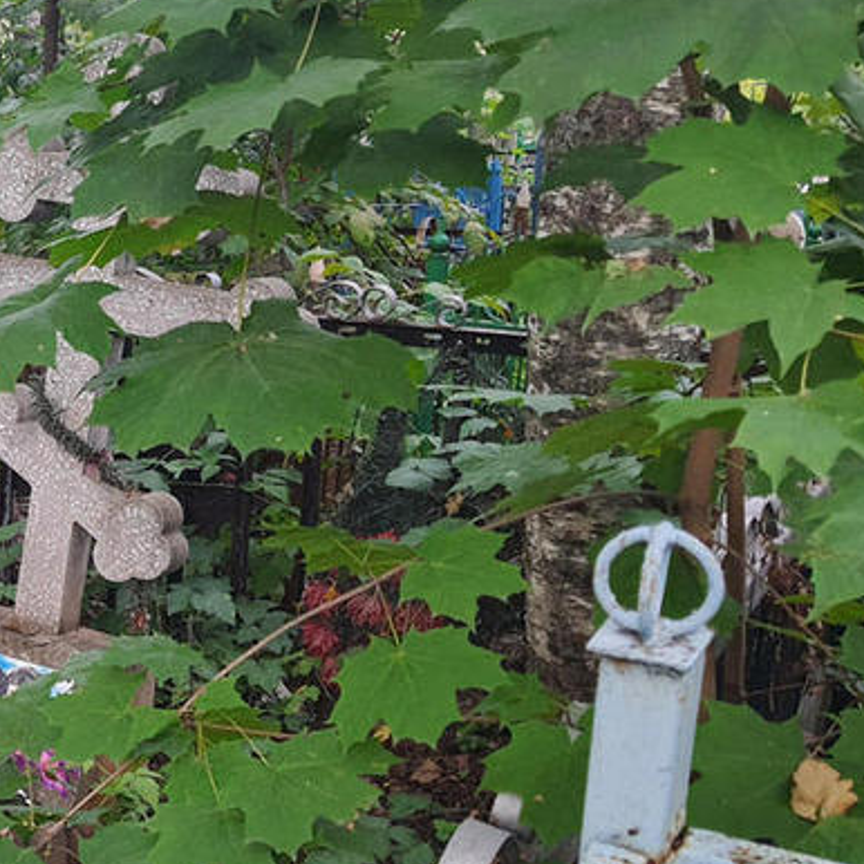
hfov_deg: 24.8
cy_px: 504
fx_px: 1723
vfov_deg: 28.1
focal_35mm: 61
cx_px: -235
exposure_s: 1/100
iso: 100
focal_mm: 4.32
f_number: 1.7
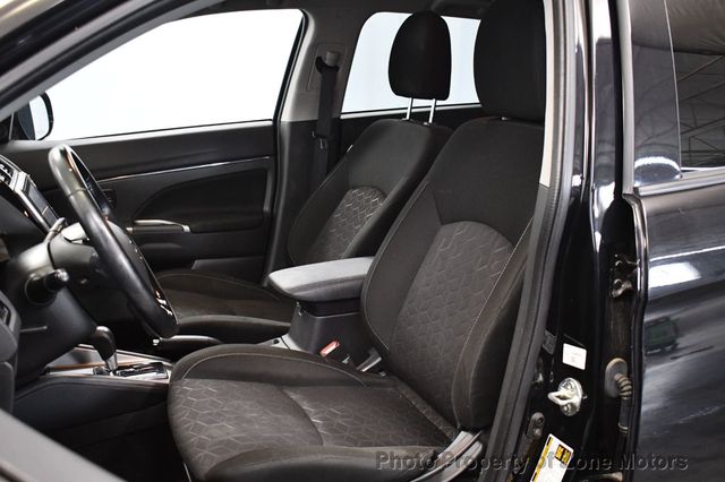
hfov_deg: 51.9
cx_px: 362
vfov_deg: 35.9
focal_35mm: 37
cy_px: 241
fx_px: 745
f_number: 4
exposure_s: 1/60
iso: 3600
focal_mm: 25
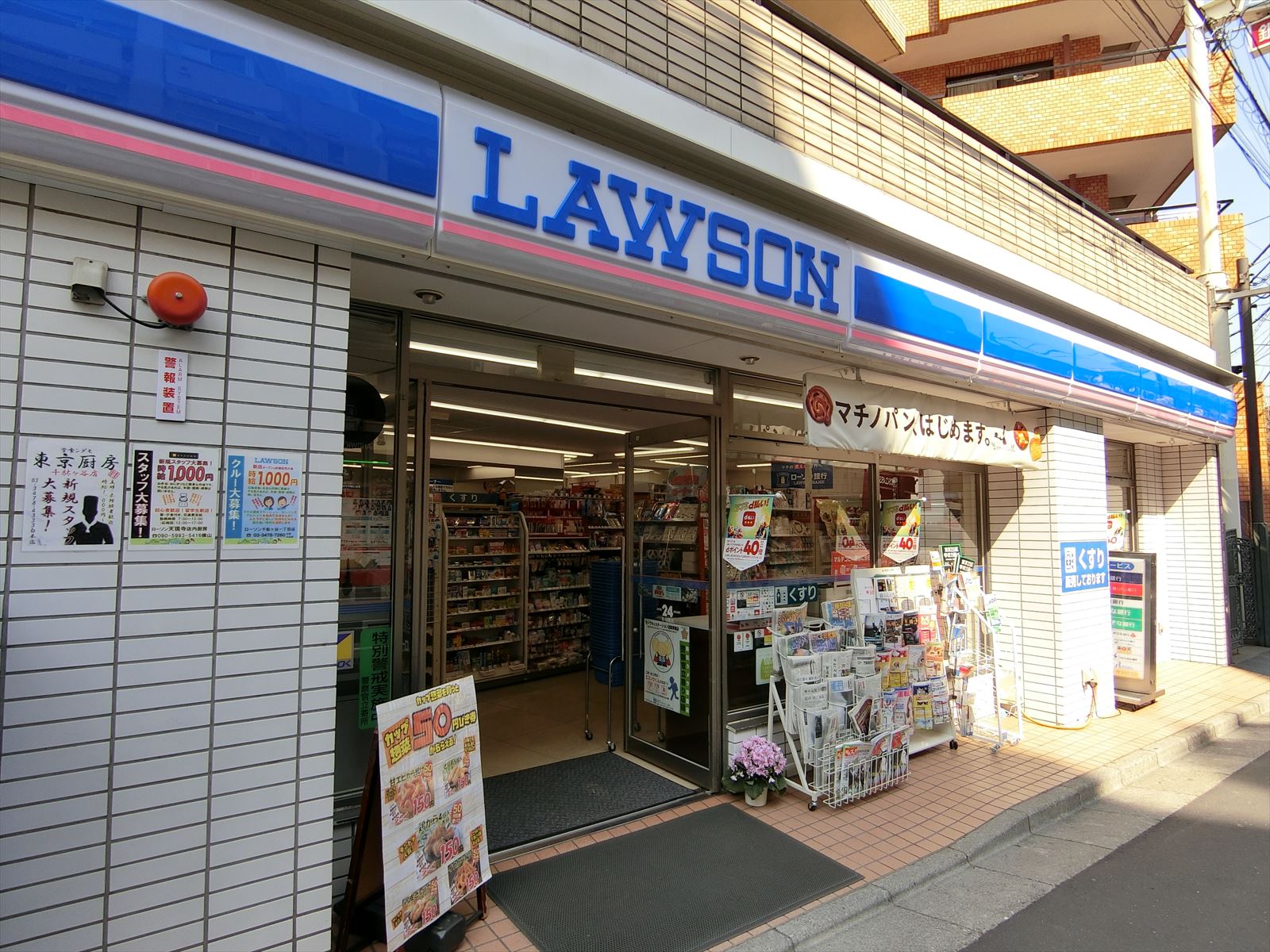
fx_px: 697
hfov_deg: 84.7
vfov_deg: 68.7
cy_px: 476
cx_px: 635
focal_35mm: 19
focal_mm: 4.06
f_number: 2.7
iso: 80
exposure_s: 1/640
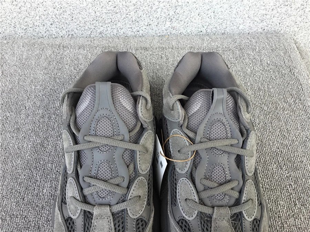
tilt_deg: -53.0
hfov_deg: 58.4
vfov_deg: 45.4
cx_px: 155
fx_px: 278
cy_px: 116
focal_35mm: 31
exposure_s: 1/100
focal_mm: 3.3
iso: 25
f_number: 2.4
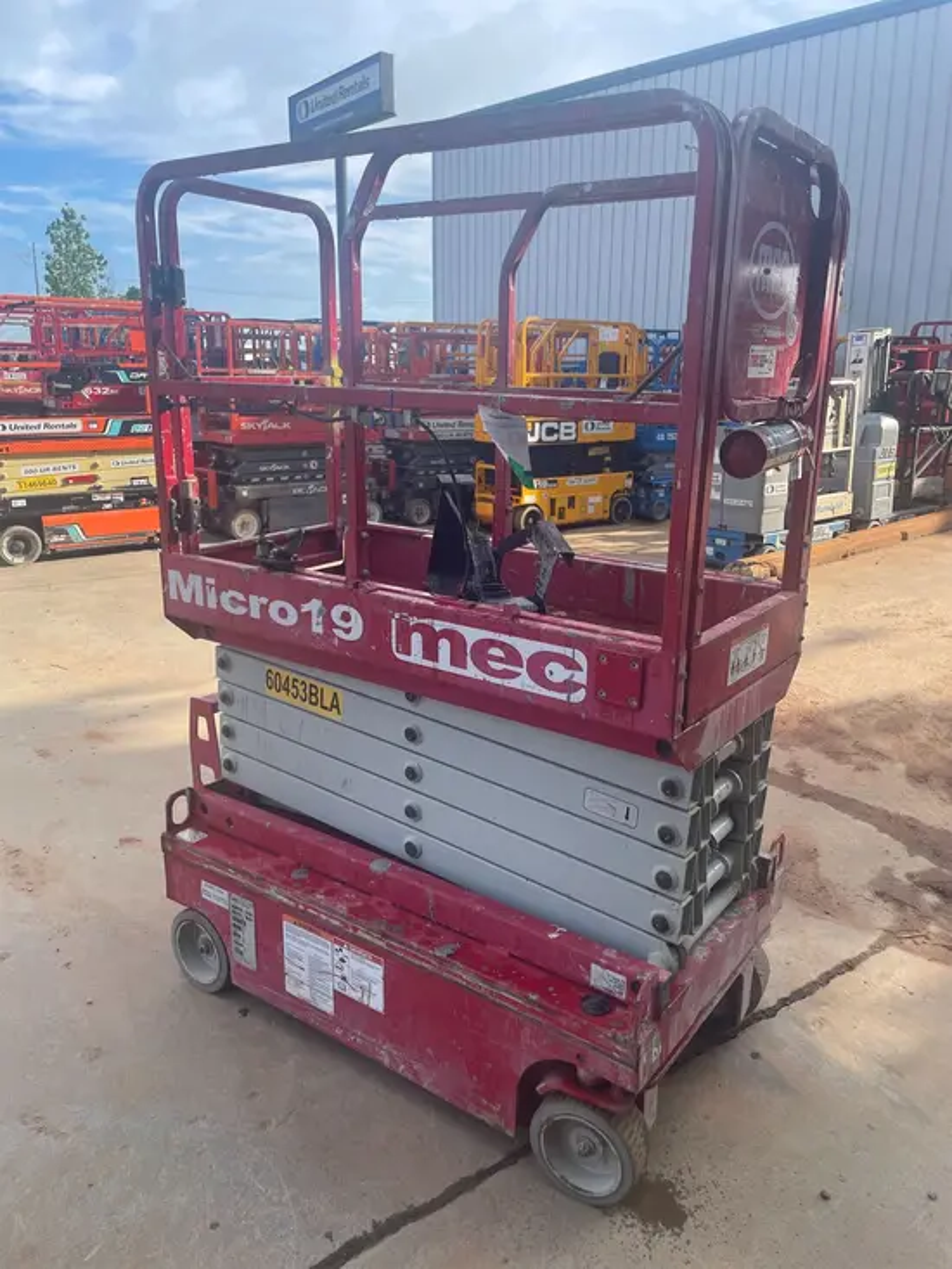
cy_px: 634
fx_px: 953
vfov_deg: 67.3
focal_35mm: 26
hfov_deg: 53.1
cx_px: 476
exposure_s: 1/1125
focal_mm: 4.2
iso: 32
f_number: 1.6
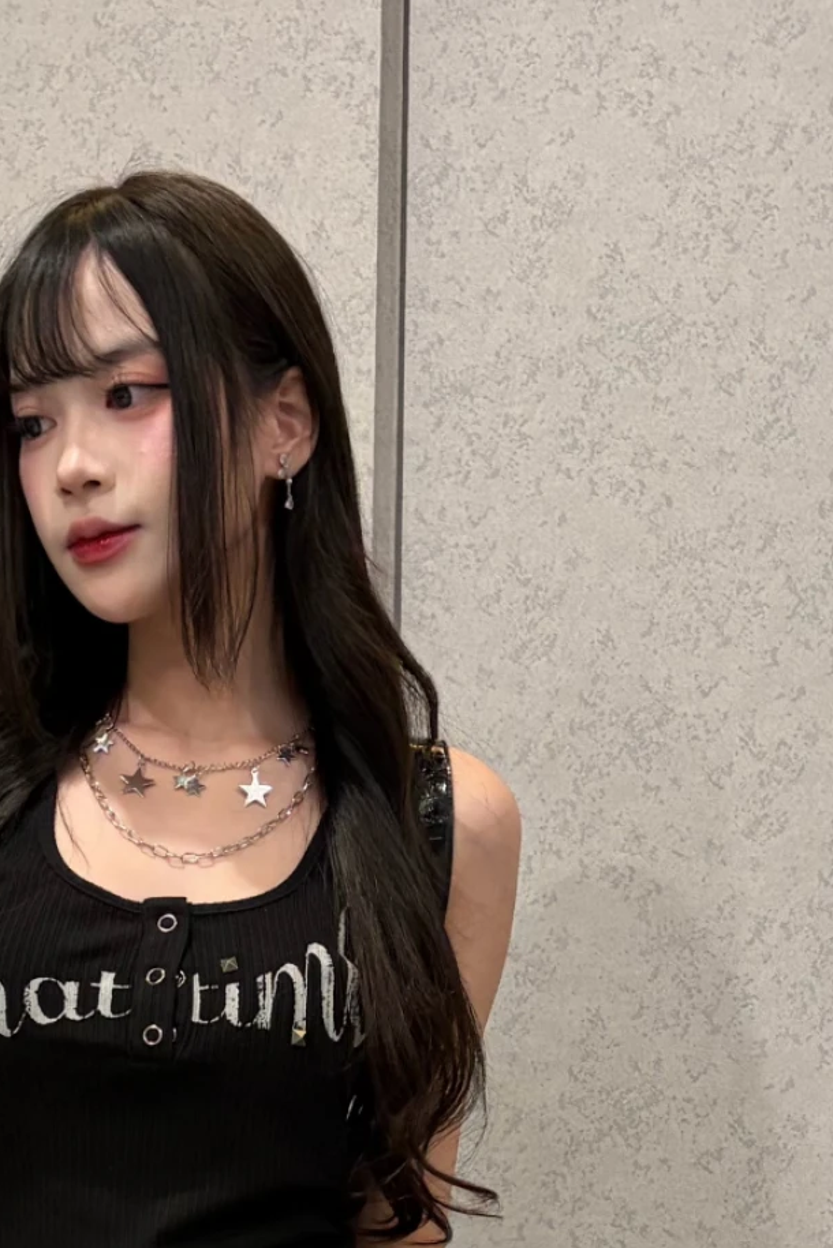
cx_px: 168
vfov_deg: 23.1
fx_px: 2913
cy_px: 1284
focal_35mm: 84
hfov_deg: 16.2
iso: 250
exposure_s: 1/60
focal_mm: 5.96
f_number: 1.6
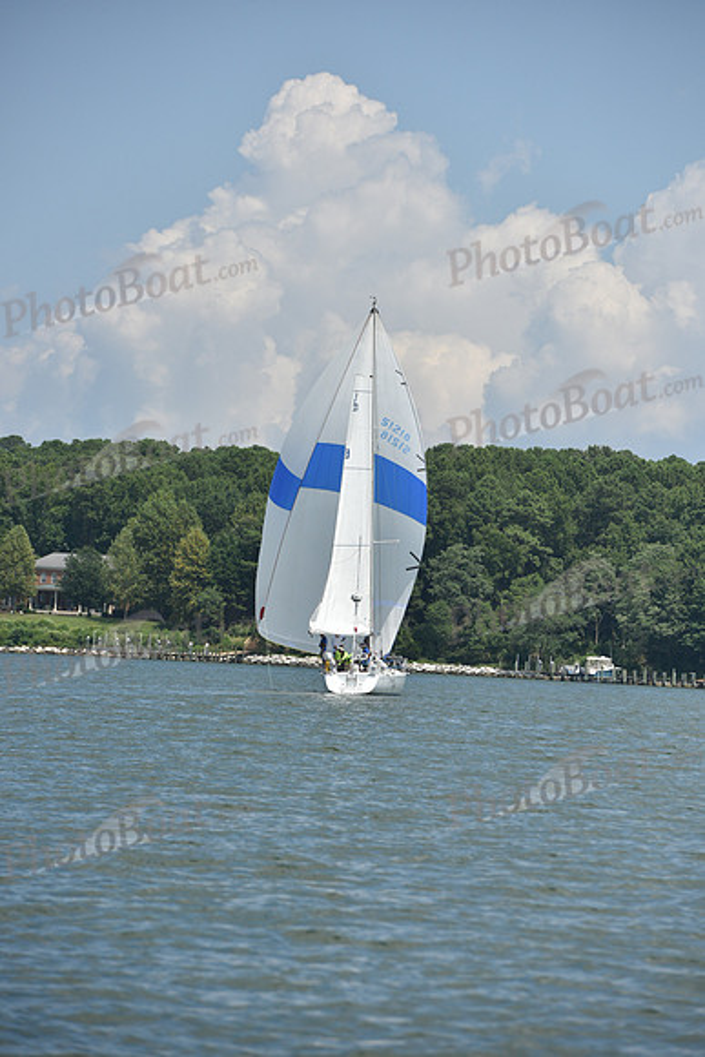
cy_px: 528
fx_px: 5871
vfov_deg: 10.3
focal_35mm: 200
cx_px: 352
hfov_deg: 6.9
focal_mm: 200
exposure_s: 1/2000
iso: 320
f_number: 8
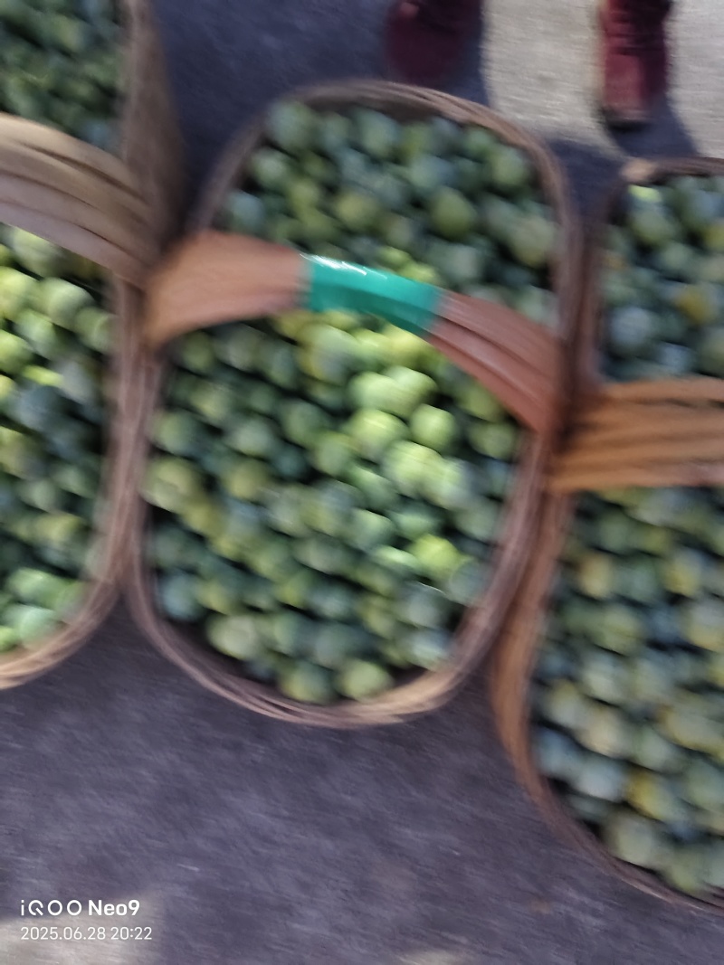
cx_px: 362
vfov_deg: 73.9
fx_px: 642
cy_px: 482
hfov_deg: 58.9
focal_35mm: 23
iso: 4750
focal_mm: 5.56
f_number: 1.88
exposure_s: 1/16.7
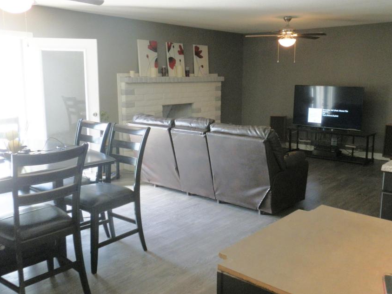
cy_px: 140
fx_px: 385
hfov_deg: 53.7
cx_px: 229
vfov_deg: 41.8
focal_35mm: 34
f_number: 3.1
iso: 160
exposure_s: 1/30
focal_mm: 5
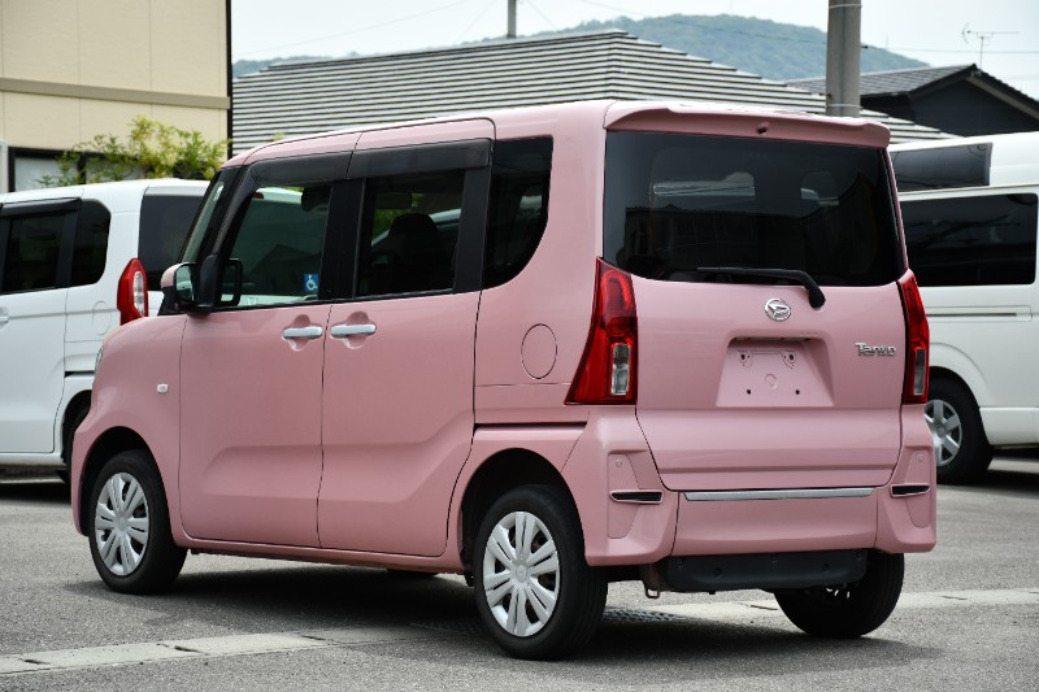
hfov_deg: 21.9
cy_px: 346
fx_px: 2683
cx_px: 520
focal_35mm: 93
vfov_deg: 14.7
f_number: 5.6
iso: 250
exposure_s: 1/500
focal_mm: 62
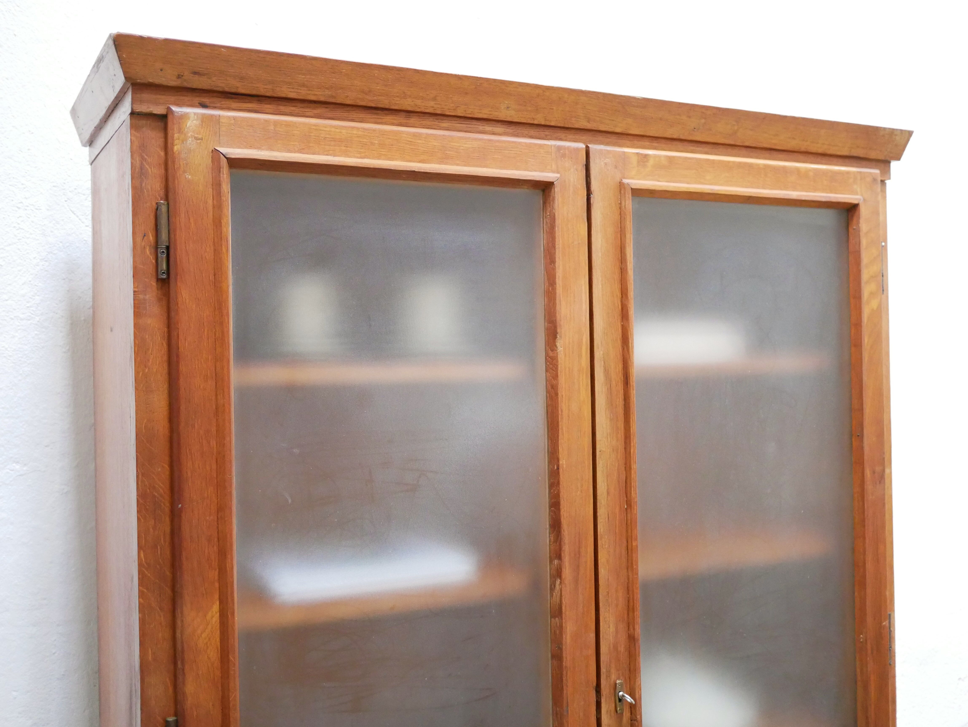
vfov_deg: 36.0
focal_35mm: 40
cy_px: 364
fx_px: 1119
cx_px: 484
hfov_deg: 46.8
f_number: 1.7
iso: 3200
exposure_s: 1/50
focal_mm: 20
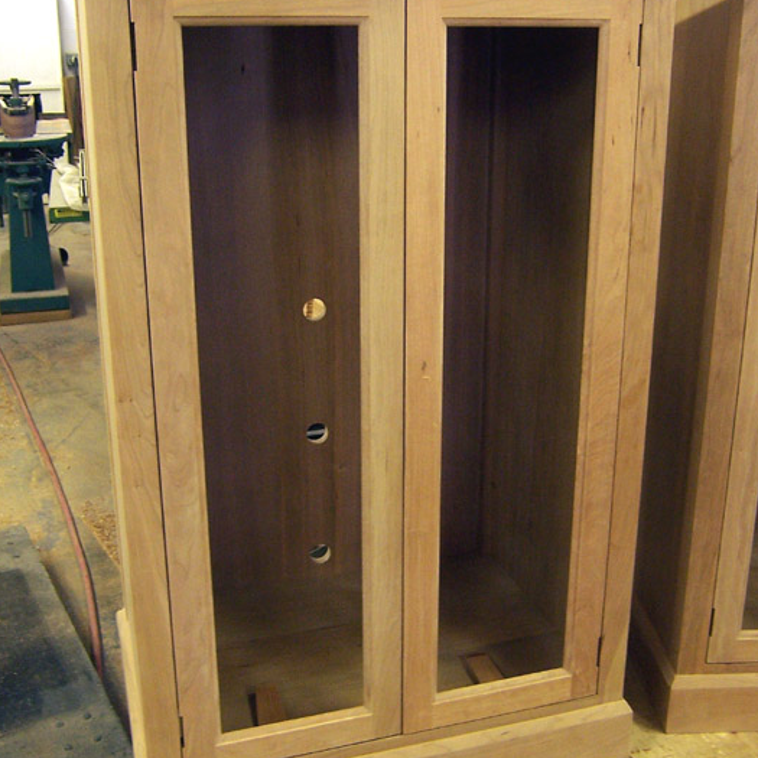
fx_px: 991
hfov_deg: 41.9
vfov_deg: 41.8
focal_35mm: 40
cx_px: 383
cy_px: 360
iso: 140
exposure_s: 1/10
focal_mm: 5.5
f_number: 3.4
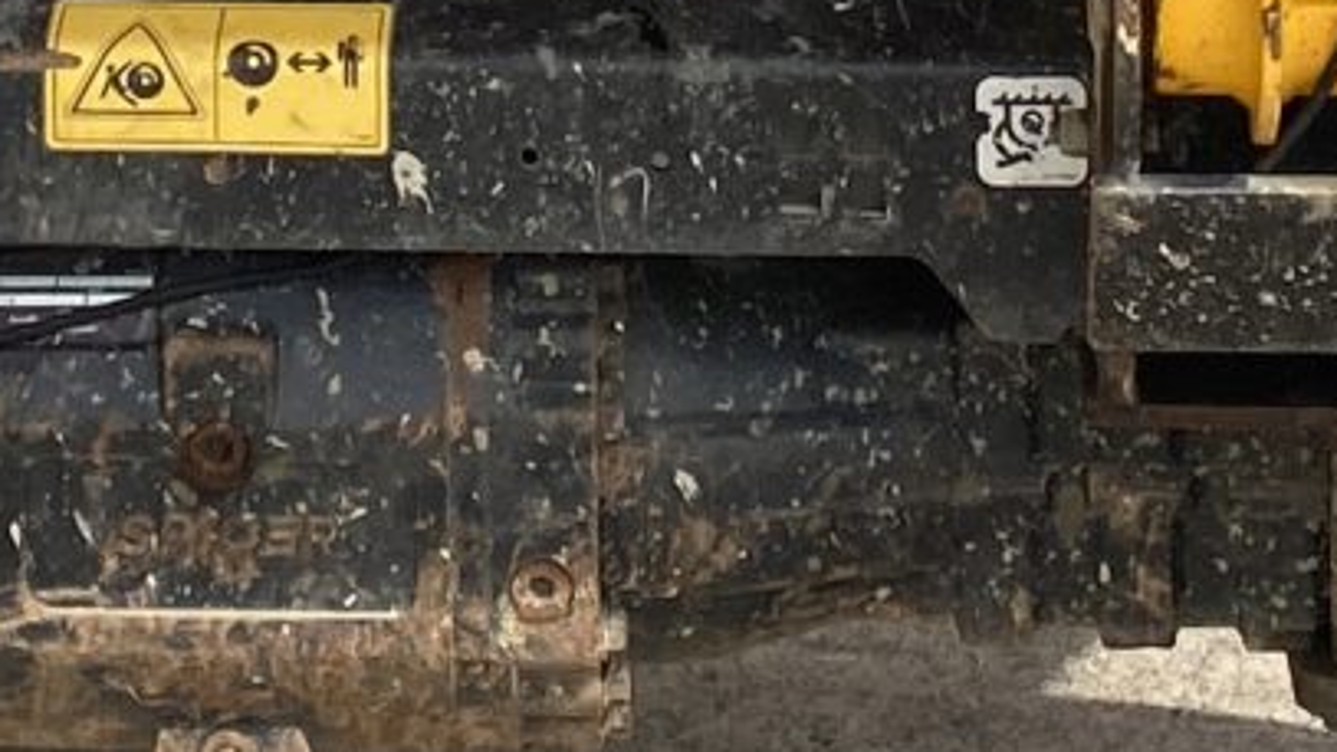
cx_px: 309
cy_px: -1205
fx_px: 6311
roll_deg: +0.8
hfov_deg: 12.1
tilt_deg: -3.1
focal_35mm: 178
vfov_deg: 6.4
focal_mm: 4.25
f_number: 1.8
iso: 32
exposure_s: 1/2890
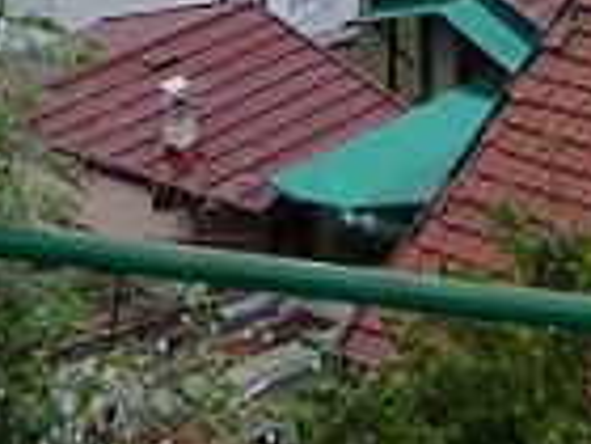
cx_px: 160
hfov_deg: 13.0
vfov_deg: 8.9
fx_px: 2595
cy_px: -605
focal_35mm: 152
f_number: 3.1
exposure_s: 1/200
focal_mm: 5
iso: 160
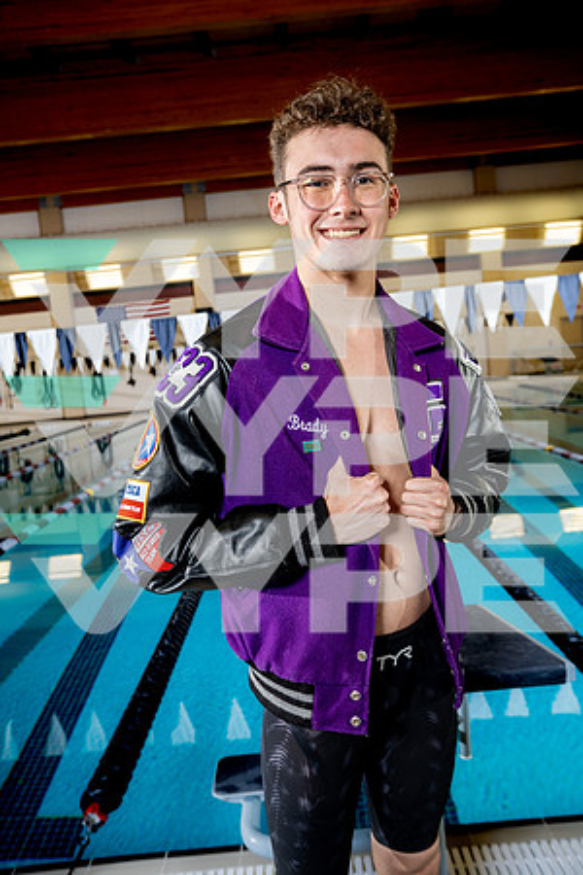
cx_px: 292
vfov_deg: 61.9
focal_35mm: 30
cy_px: 438
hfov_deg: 43.6
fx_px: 729
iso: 320
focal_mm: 30
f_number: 5.6
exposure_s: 1/250
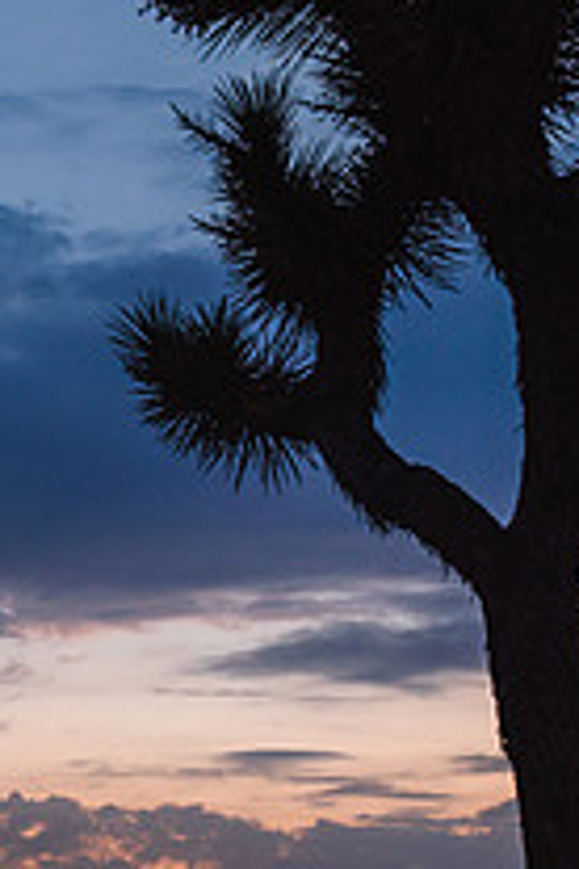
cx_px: -306
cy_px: 506
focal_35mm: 101
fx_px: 2436
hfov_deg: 12.8
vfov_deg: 20.2
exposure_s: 1
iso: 100
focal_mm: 24
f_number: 5.6
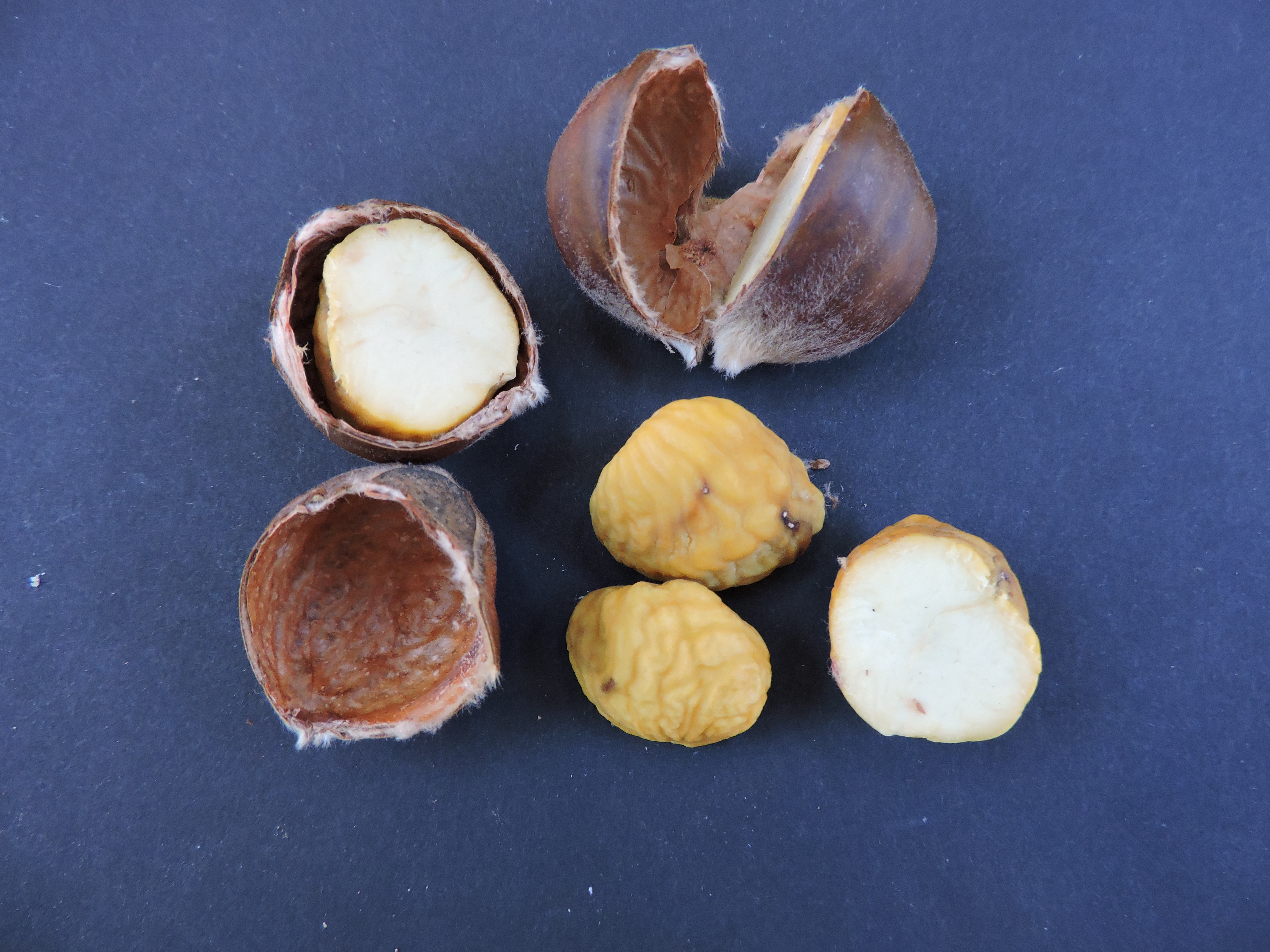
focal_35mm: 24
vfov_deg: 56.8
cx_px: 635
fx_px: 881
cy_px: 476
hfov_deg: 71.6
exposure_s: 1/20
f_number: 3
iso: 400
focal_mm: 4.3
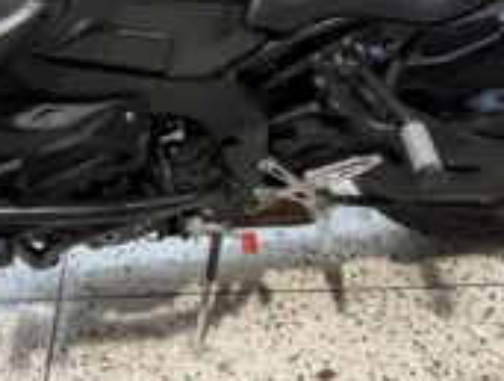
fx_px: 817
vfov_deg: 25.6
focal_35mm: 56
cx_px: 127
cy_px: 59
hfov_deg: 33.6
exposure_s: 1/50
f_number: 1.78
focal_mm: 6.76
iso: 160
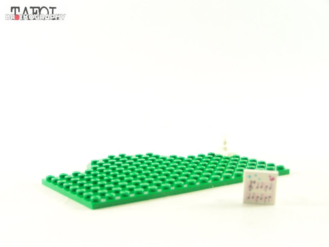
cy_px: 124
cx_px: 164
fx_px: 608
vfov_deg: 22.9
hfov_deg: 30.3
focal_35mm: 64
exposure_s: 1/60
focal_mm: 10.7
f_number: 3.2
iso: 400
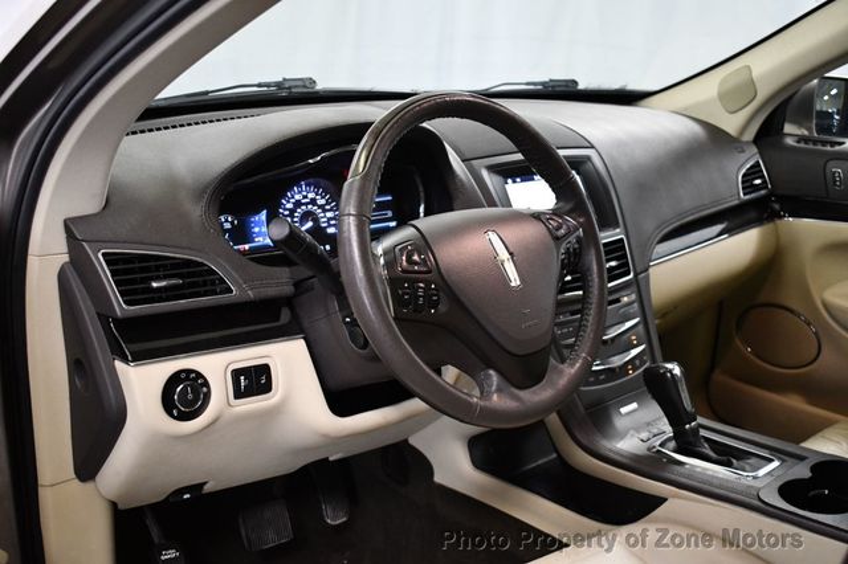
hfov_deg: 51.9
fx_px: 871
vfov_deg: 35.9
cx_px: 424
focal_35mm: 37
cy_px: 282
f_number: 4
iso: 3200
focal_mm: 25
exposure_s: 1/125
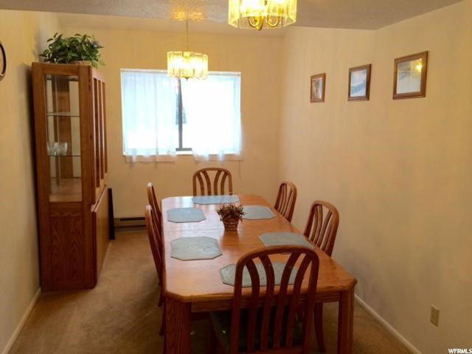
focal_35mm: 29
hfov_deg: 61.7
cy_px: 177
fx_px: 395
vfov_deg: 48.2
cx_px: 236
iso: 32
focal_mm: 4.15
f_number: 2.2
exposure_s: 1/40
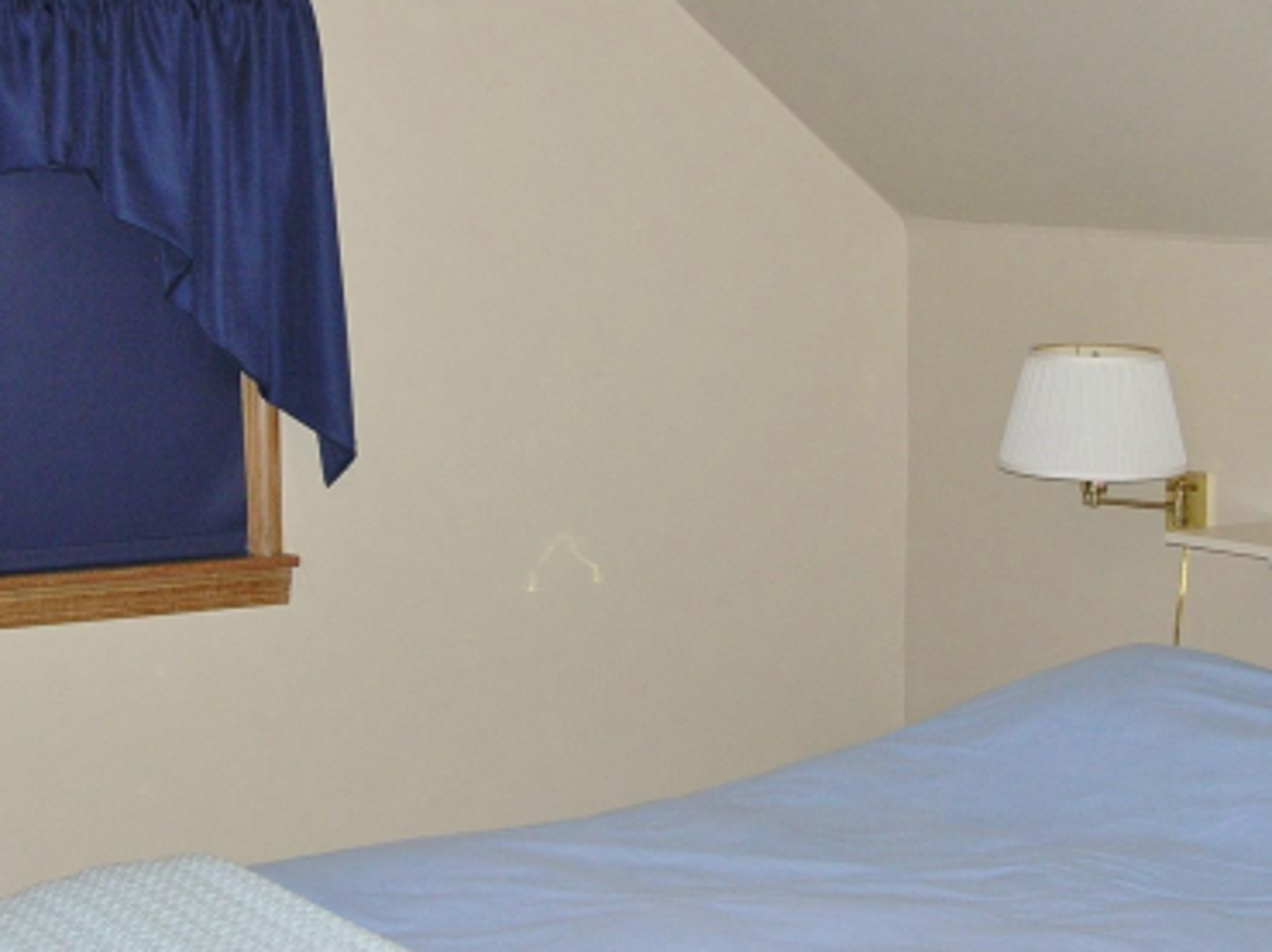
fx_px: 2387
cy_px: 512
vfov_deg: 22.6
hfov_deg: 29.8
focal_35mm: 65
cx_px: 564
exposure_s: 1/60.1
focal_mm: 6
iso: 60
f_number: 2.7
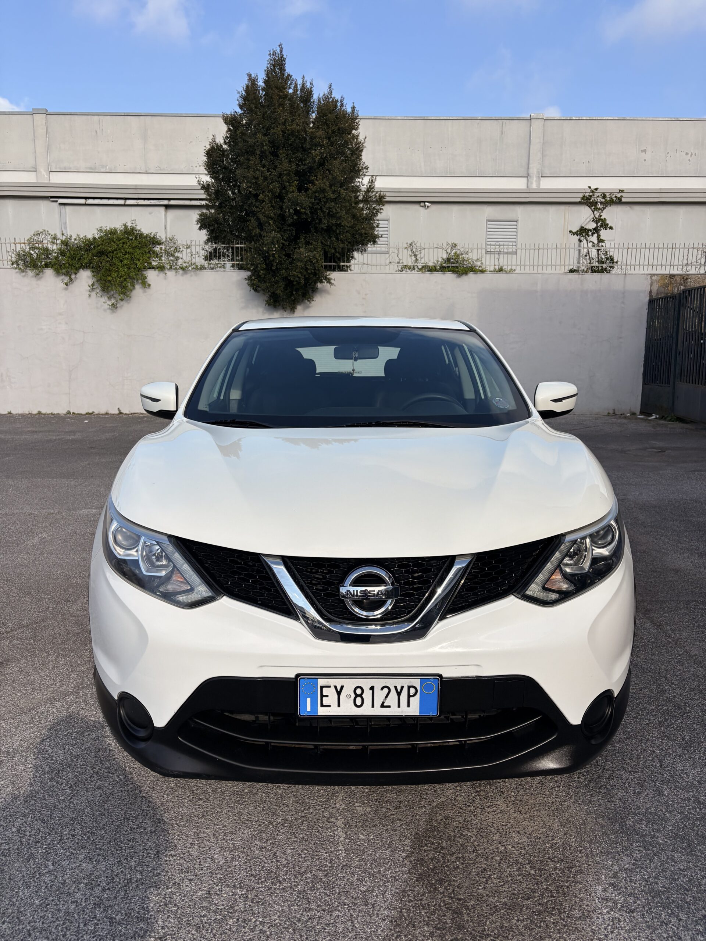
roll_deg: -0.5
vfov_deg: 67.3
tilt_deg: -8.8
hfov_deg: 53.1
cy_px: 470
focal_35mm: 26
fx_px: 707
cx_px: 353
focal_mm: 5.96
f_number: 1.6
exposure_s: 1/4950
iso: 50
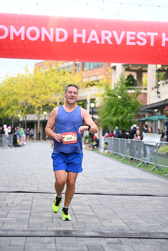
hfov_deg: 19.5
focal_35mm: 70
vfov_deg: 28.8
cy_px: 126
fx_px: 490
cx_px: 84
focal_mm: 70
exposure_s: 1/1600
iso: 1000
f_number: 2.8
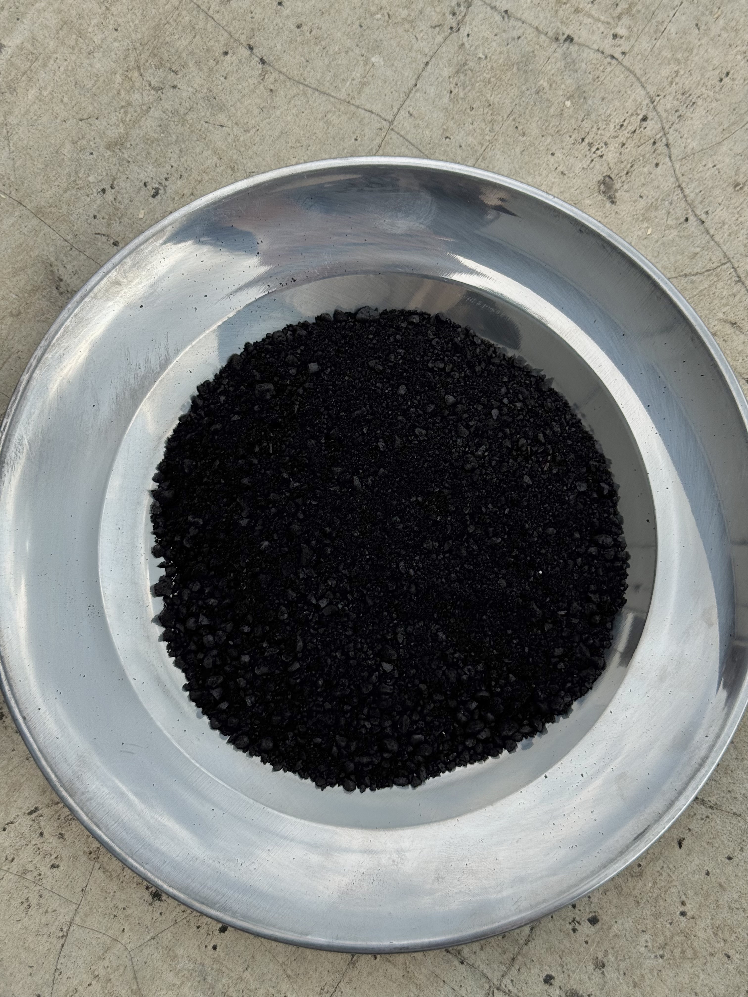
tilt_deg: -81.3
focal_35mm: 48
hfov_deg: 30.3
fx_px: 1383
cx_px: 374
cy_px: 498
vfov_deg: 39.7
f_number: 1.78
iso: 64
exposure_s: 1/2833
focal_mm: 6.76
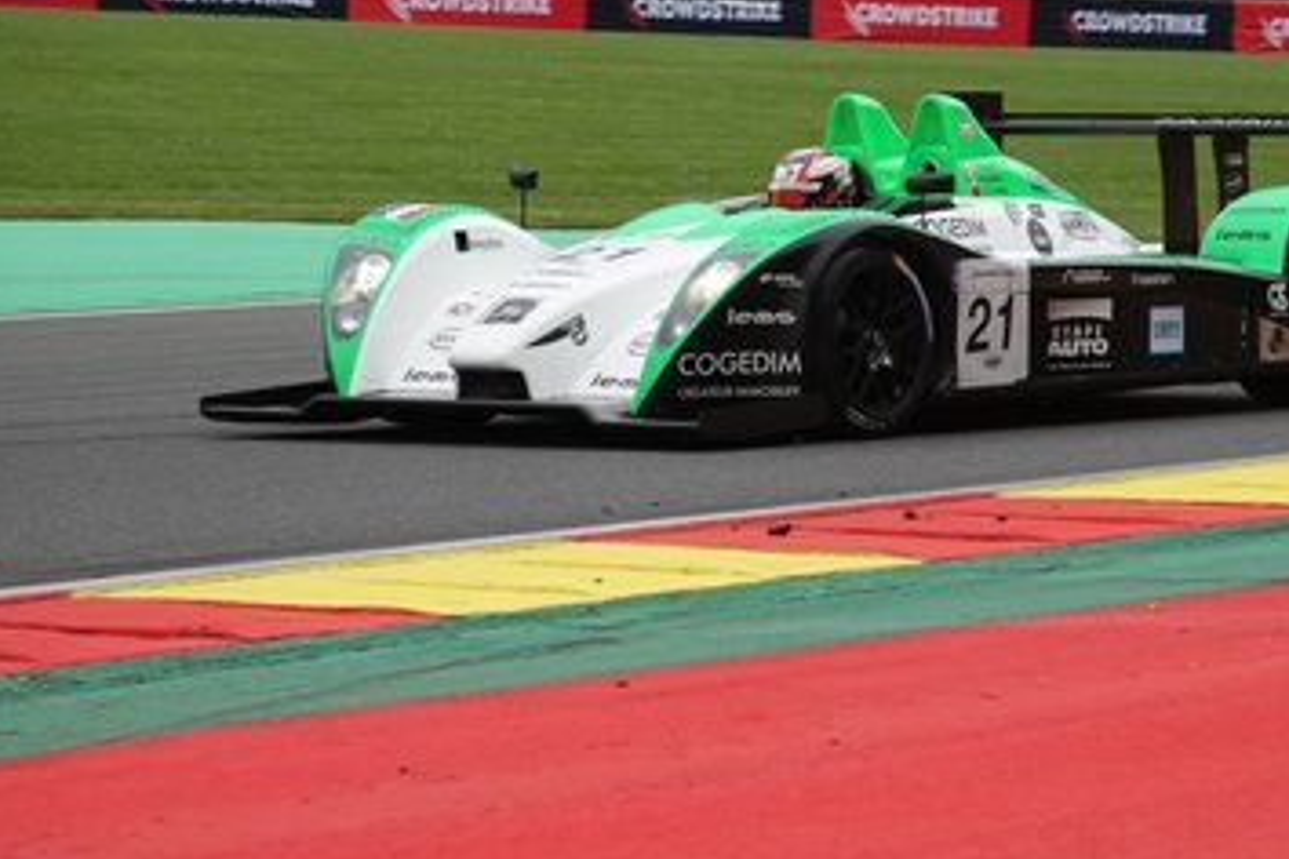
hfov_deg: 8.4
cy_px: 393
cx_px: 779
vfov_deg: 5.6
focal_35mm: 244
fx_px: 8736
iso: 200
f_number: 4
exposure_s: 1/800
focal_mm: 70.27
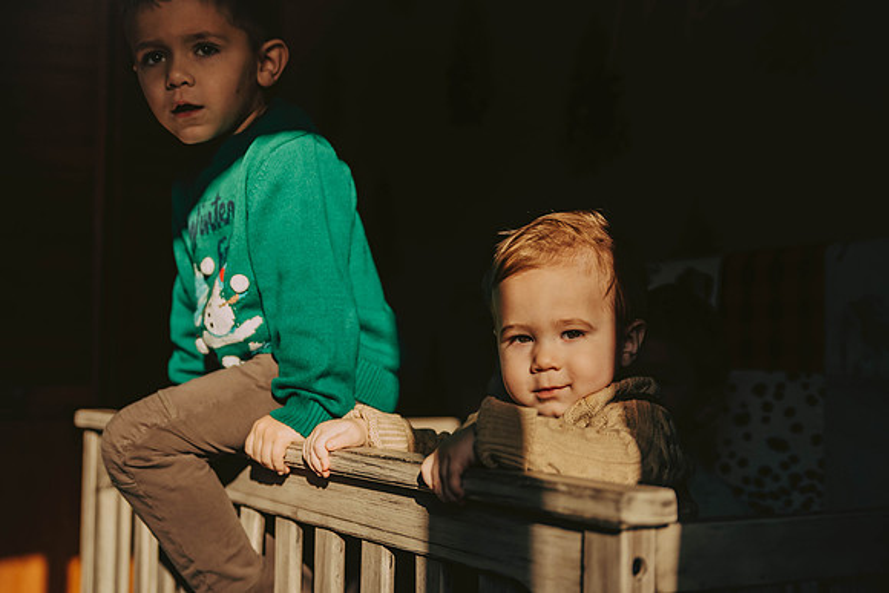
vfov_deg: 27.0
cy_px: 296
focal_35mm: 50
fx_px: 1235
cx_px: 444
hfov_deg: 39.6
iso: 1250
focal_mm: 50
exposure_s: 1/4000
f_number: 2.8
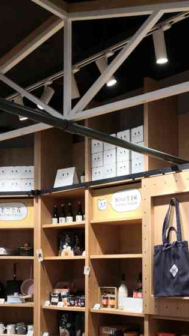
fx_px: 437
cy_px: 242
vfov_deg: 41.2
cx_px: 149
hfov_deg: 24.1
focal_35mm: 49
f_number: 1.6
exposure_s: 1/100
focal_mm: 3.95
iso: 80
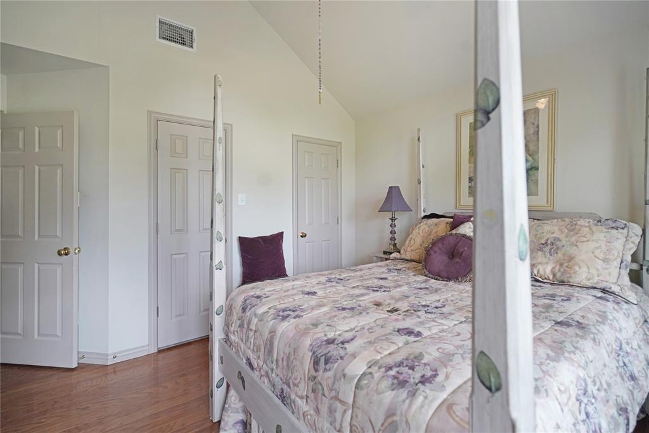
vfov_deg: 73.7
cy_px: 216
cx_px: 324
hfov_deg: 96.8
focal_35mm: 16
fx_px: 288
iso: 500
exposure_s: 1/160
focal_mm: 16
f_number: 4
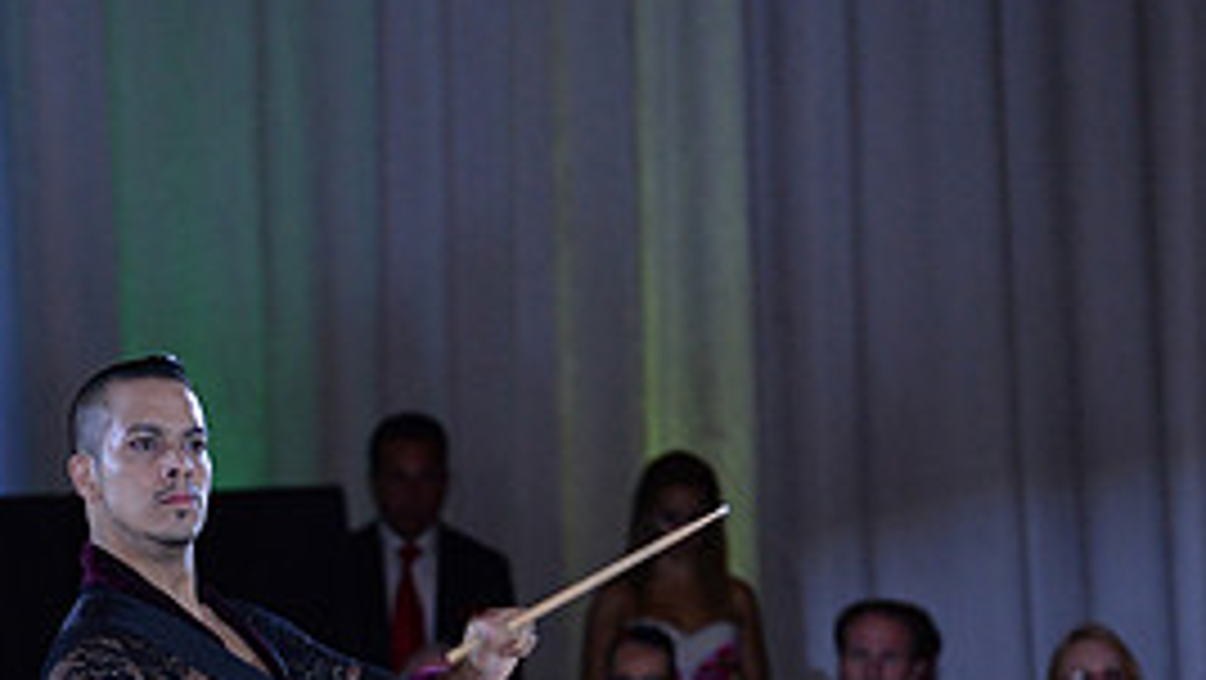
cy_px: 1000
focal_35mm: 453
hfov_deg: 4.8
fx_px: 14492
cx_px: 367
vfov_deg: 2.7
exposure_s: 1/250
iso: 2000
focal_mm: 200
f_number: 5.6
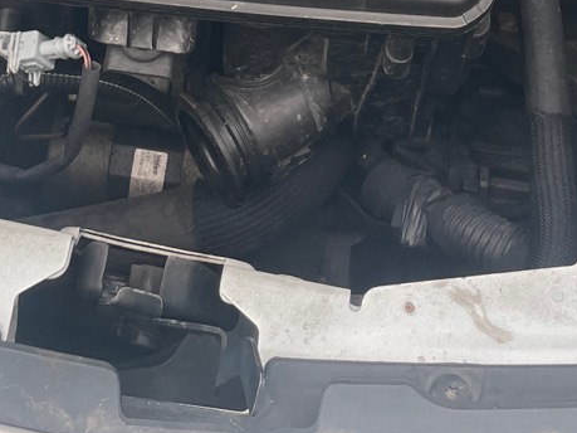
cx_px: 245
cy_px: -375
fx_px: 1700
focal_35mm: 102
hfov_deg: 19.3
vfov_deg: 13.0
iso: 32
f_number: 1.6
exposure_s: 1/121
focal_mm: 4.2
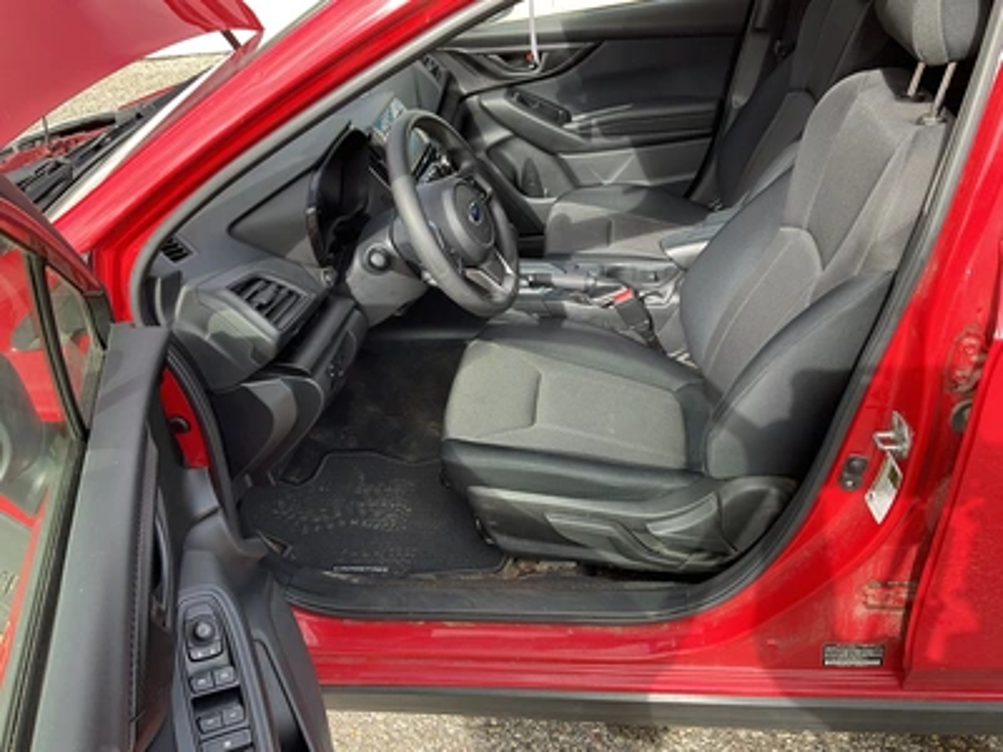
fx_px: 840
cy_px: 376
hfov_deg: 61.7
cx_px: 502
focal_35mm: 29
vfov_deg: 48.2
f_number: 1.8
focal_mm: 3
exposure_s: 1/145
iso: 20
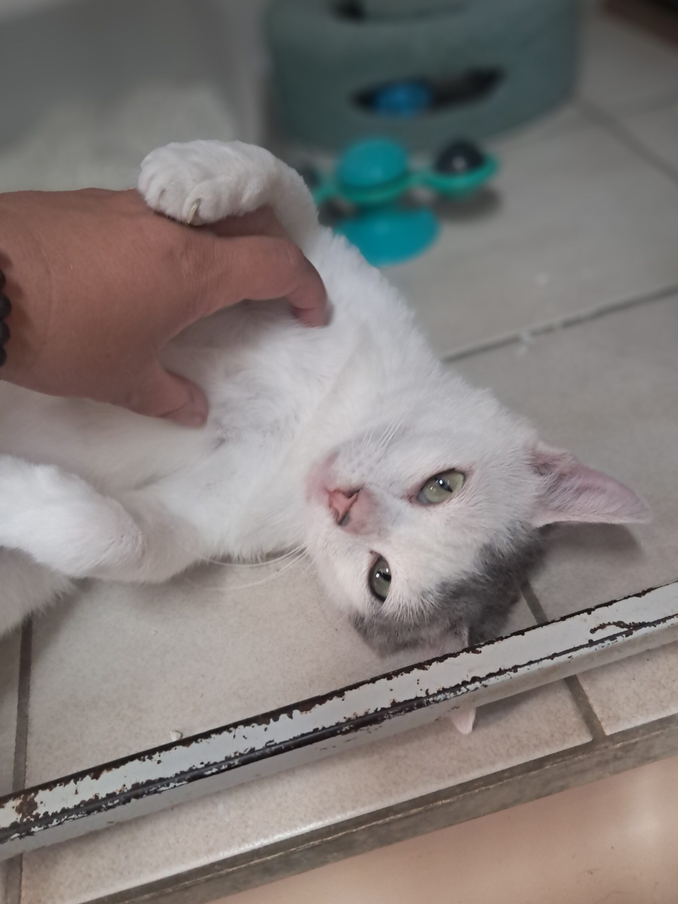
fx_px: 731
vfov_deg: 63.4
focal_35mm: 28
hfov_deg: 49.7
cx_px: 341
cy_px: 444
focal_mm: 4
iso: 400
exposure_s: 1/50
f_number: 1.8
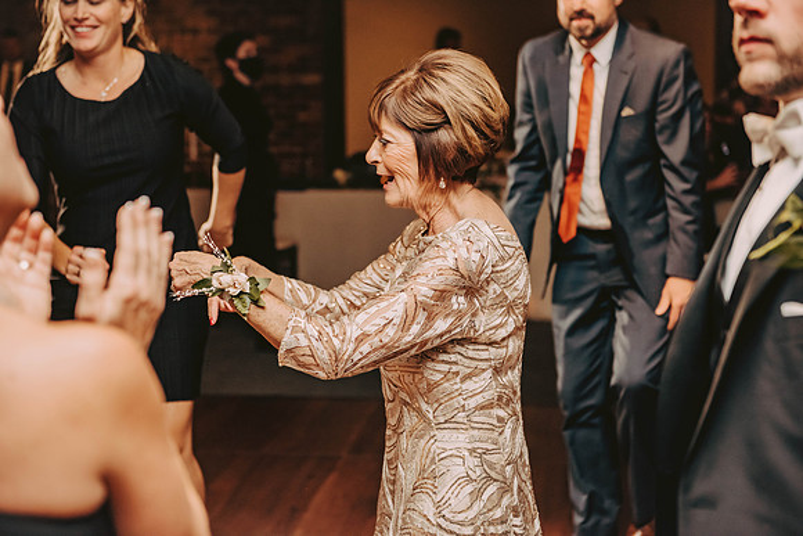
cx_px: 402
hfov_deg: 30.5
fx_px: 1472
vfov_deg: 20.6
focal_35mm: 66
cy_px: 268
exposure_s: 1/200
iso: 2000
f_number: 3.2
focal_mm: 66
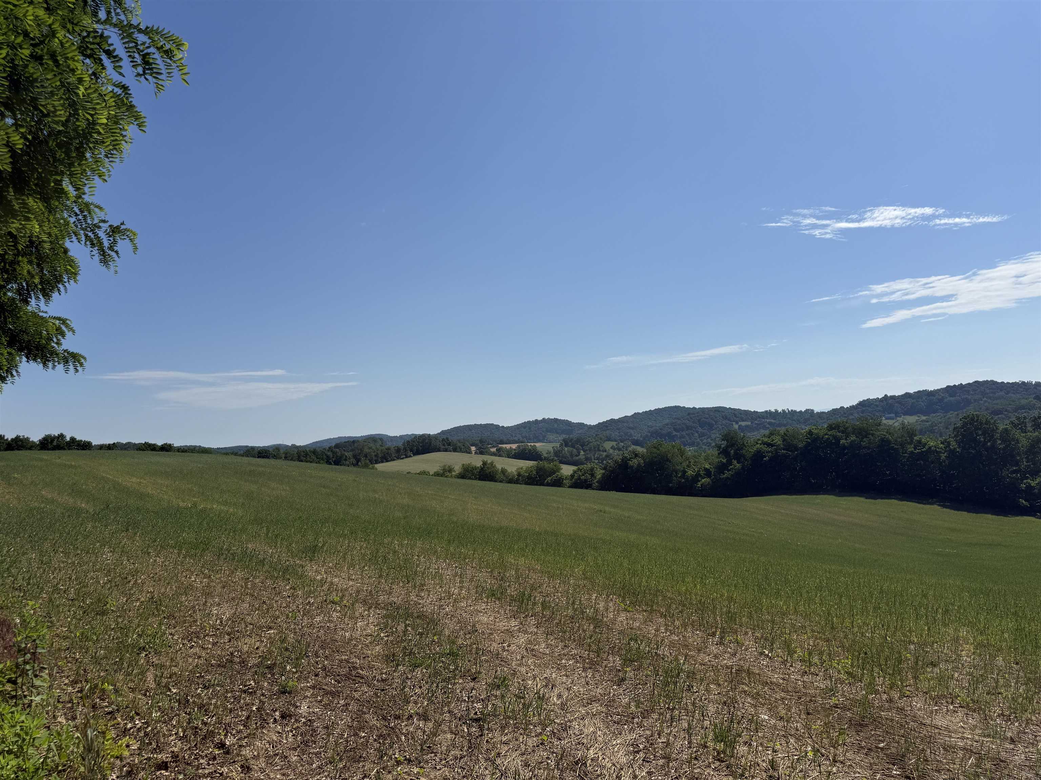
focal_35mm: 24
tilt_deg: +3.9
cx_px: 520
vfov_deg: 56.8
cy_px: 390
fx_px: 722
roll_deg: +3.8
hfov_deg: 71.6
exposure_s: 1/11905
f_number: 1.78
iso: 80
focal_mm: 6.76
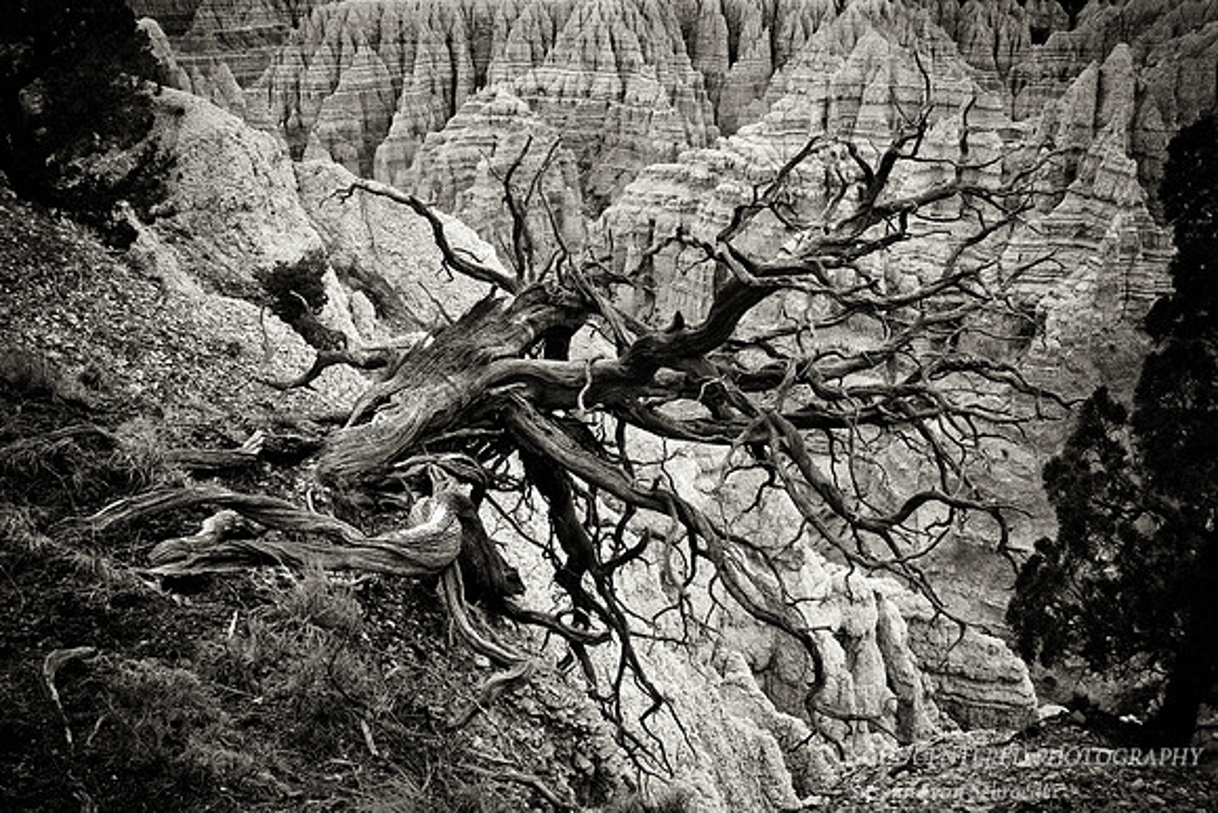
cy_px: 406
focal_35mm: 30
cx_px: 609
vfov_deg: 43.6
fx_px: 1015
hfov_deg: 61.9
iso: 400
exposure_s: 1/10
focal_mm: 20
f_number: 16
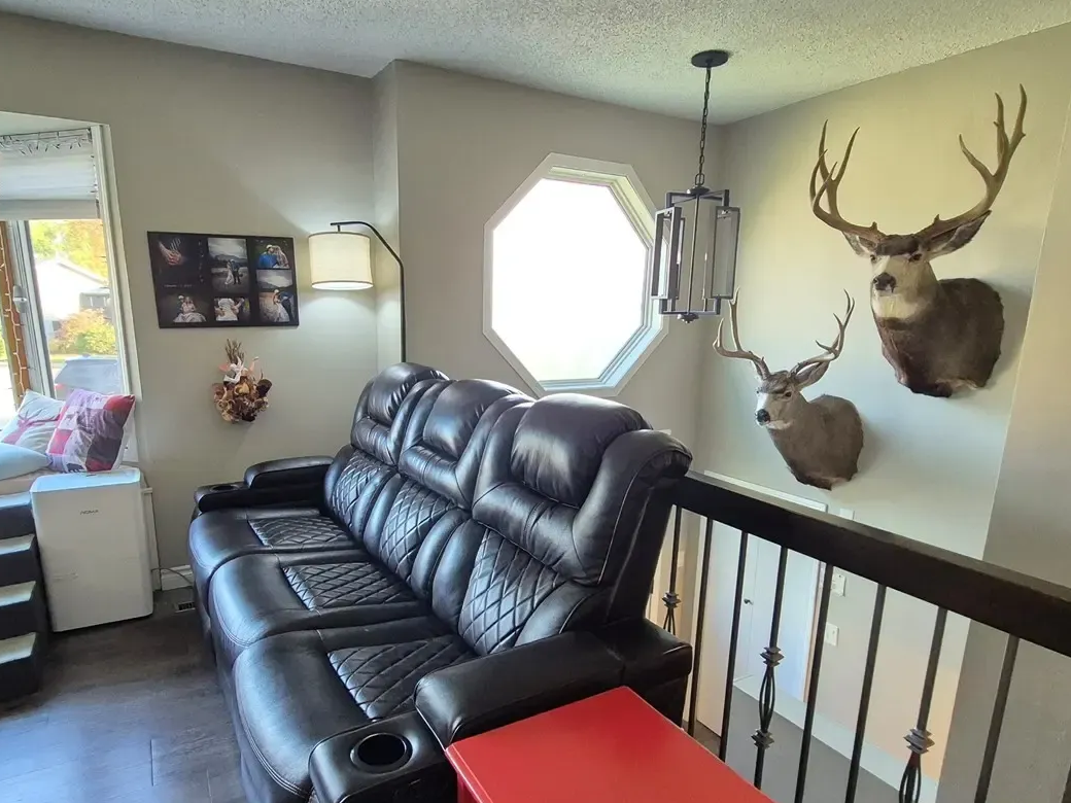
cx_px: 490
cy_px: 453
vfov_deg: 65.7
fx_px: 619
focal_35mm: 20
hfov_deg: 81.6
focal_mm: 1.74
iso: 500
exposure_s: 1/60
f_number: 2.2
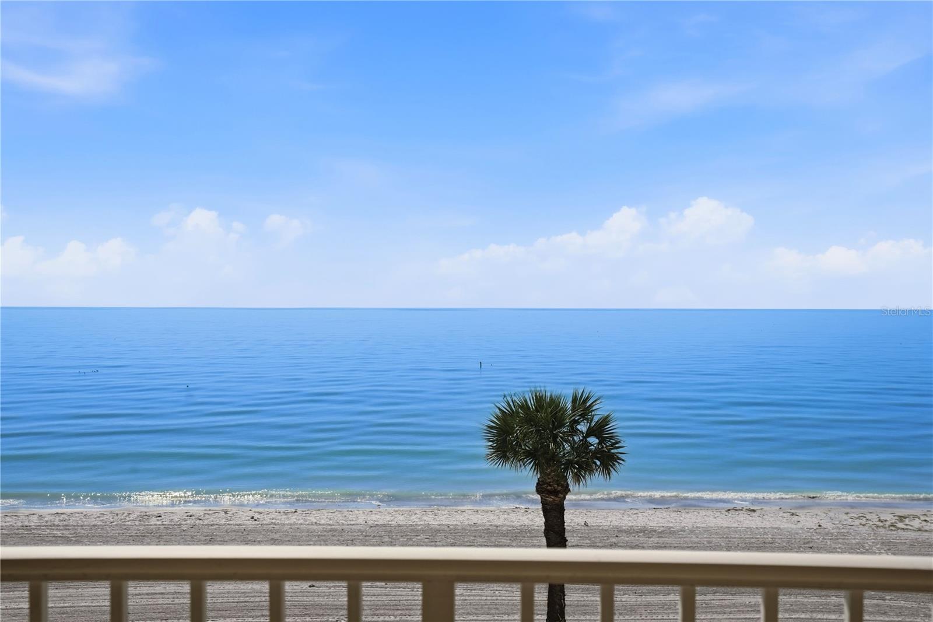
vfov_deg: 37.8
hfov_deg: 54.4
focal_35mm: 35
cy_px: 311
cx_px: 466
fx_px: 907
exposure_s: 1/8000
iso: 800
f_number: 8
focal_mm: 35
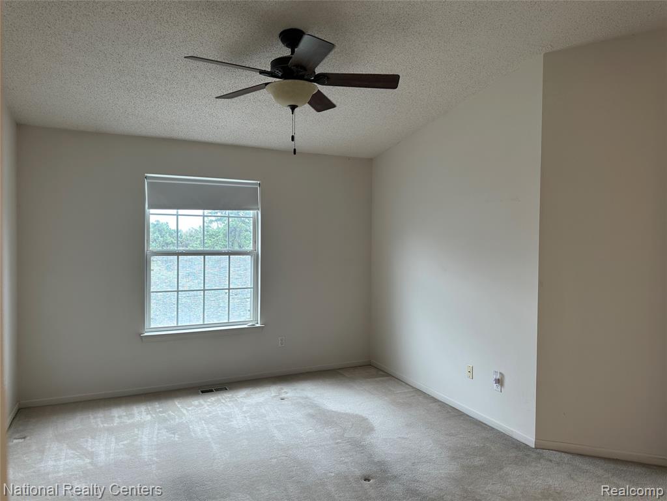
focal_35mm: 24
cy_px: 250
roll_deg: -1.1
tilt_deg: -1.3
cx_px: 334
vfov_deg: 56.8
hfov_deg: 71.6
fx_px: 462
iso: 100
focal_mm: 6.86
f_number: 1.78
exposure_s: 1/120
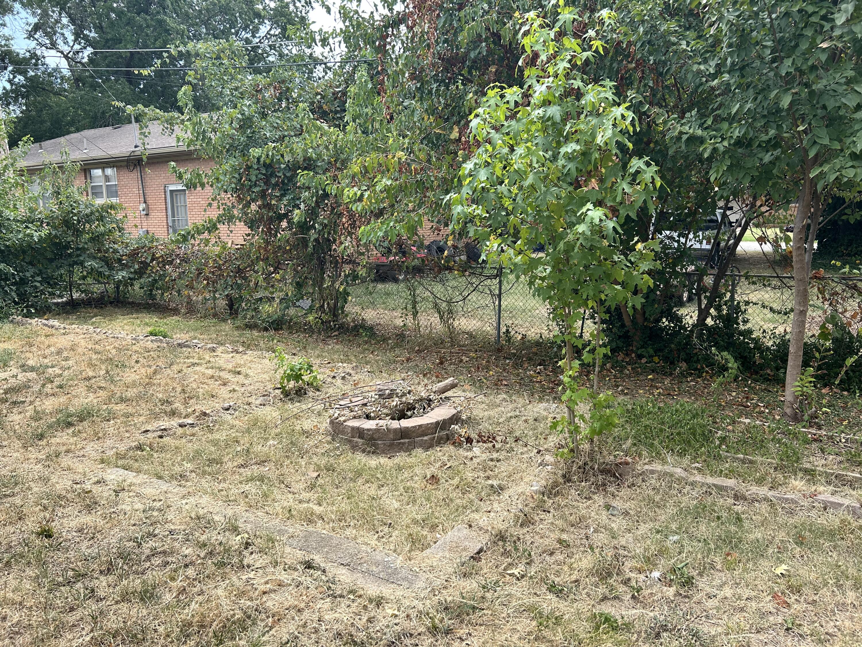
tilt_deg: -7.1
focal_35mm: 26
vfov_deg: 53.1
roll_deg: +1.5
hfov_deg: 67.3
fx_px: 647
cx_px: 431
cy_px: 324
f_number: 1.5
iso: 50
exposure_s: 1/1135
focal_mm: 5.7
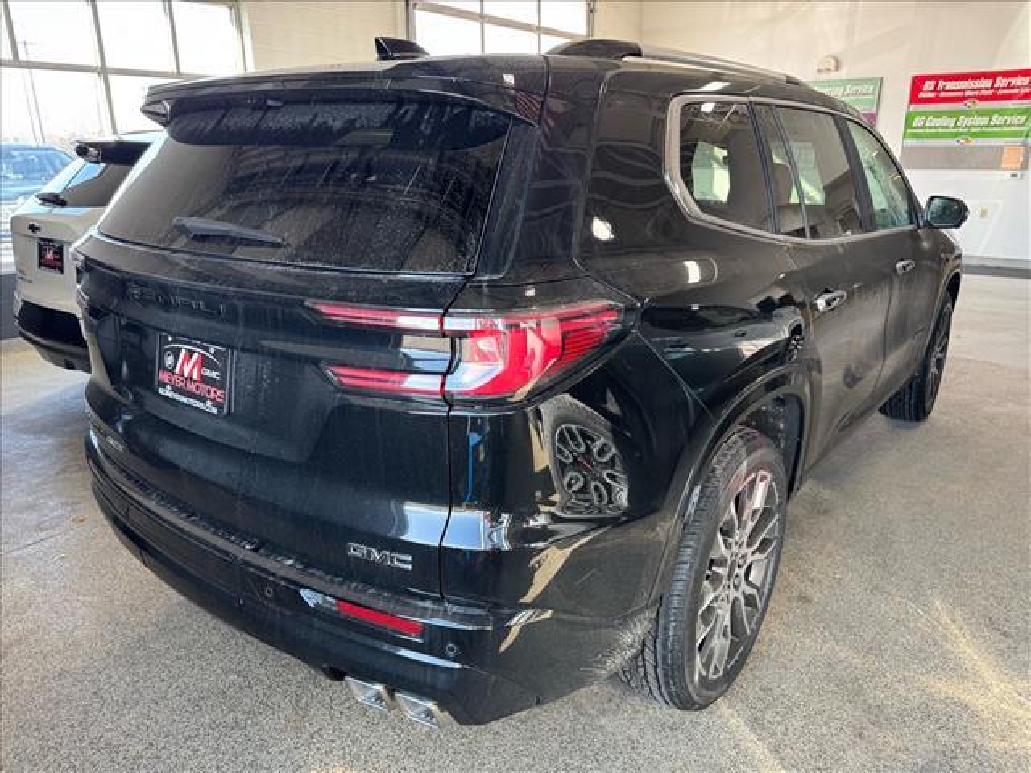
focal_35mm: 24
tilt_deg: -17.2
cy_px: 386
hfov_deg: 71.6
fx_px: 715
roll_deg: +0.4
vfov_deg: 56.8
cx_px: 516
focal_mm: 6.76
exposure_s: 1/121
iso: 200
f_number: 1.78
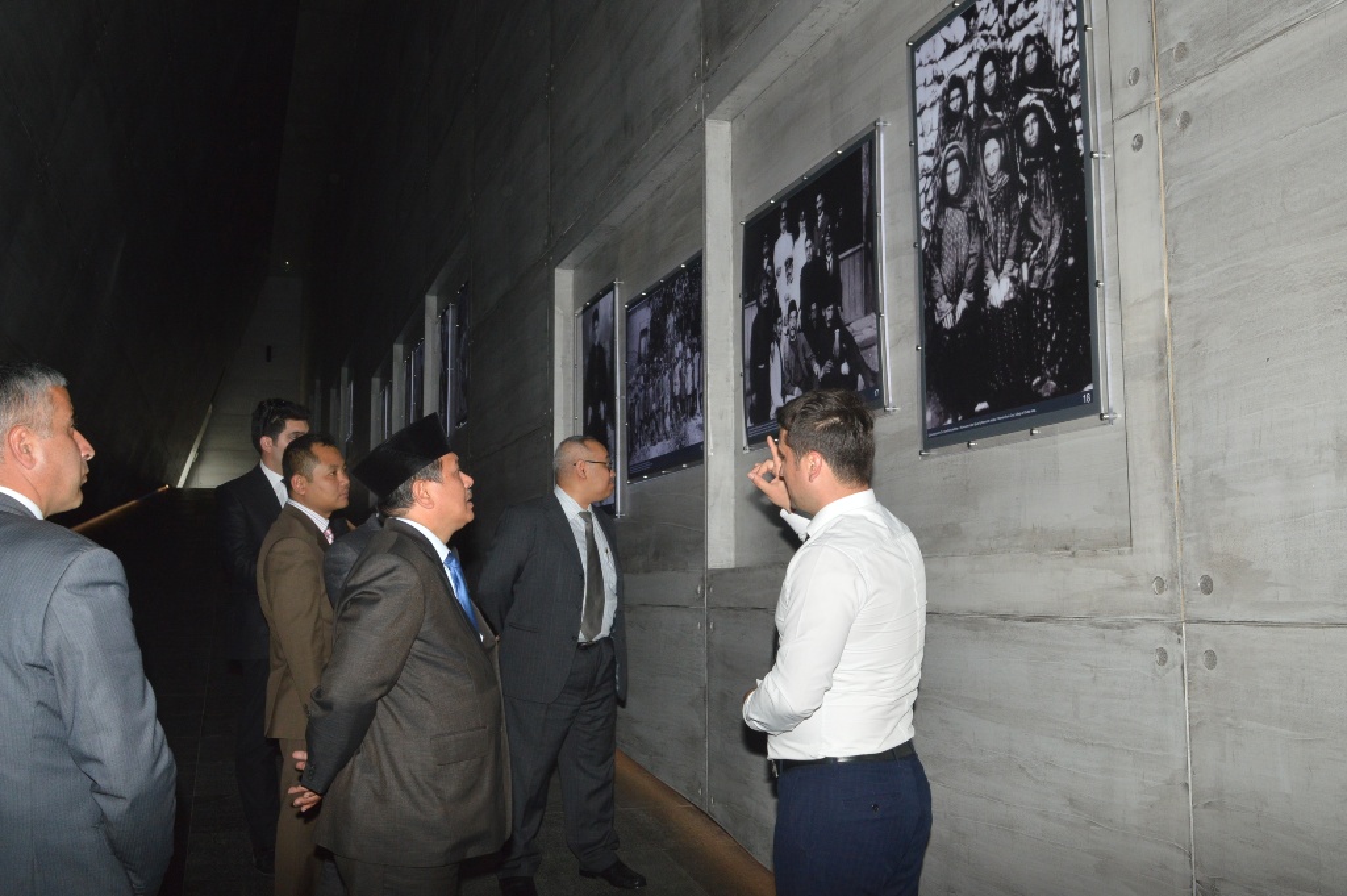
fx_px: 1346
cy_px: 448
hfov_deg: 53.2
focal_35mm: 36
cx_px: 674
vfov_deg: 36.8
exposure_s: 1/200
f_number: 9
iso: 800
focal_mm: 24
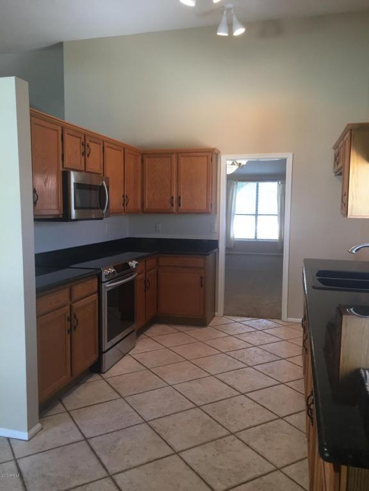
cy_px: 246
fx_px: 412
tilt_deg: -4.8
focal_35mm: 29
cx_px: 184
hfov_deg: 48.2
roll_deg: -0.5
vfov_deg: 61.7
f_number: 2.2
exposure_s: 1/30
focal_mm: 4.15
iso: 80
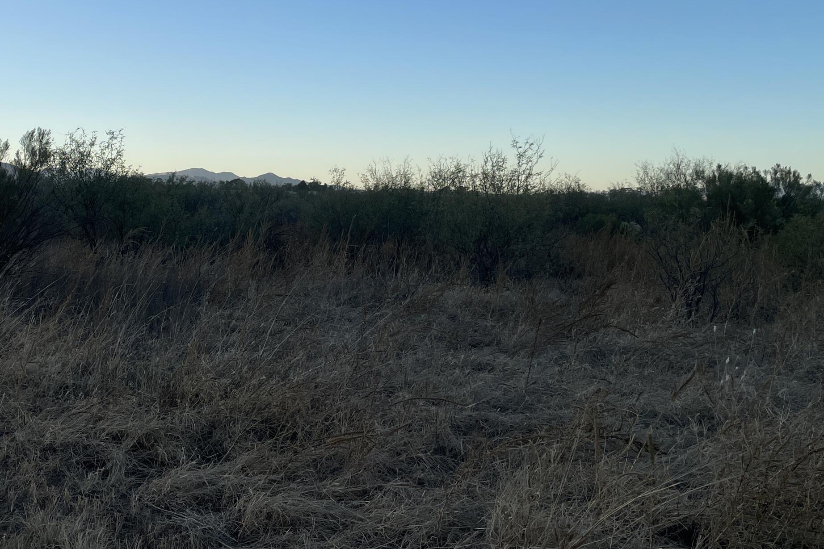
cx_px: 234
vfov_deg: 29.8
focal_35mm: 44
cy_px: 106
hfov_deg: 43.4
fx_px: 1007
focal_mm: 4.2
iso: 32
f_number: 1.6
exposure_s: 1/1667
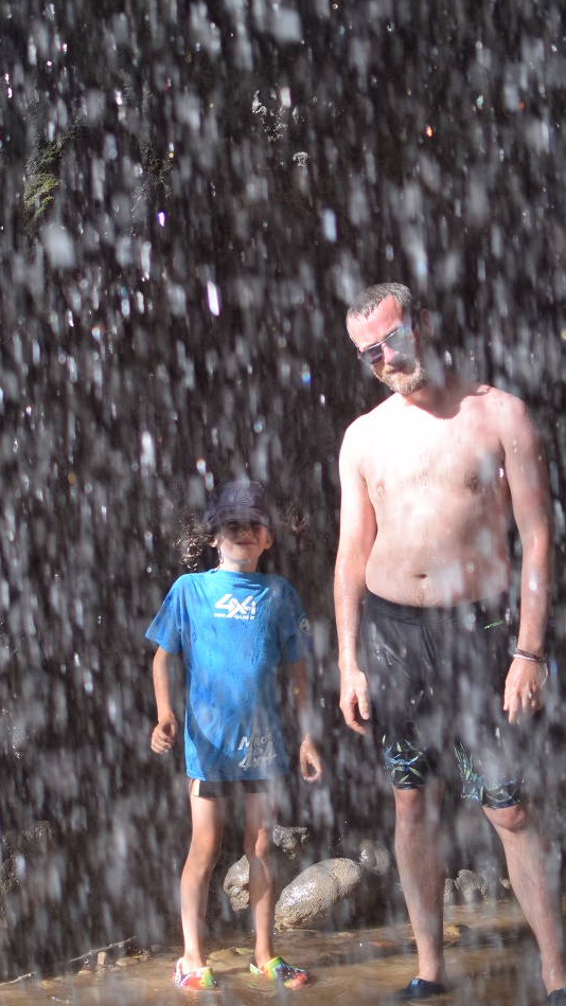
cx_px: 322
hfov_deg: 13.9
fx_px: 2318
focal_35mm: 87
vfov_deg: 24.4
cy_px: 376
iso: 400
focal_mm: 35
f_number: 1.8
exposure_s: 1/400
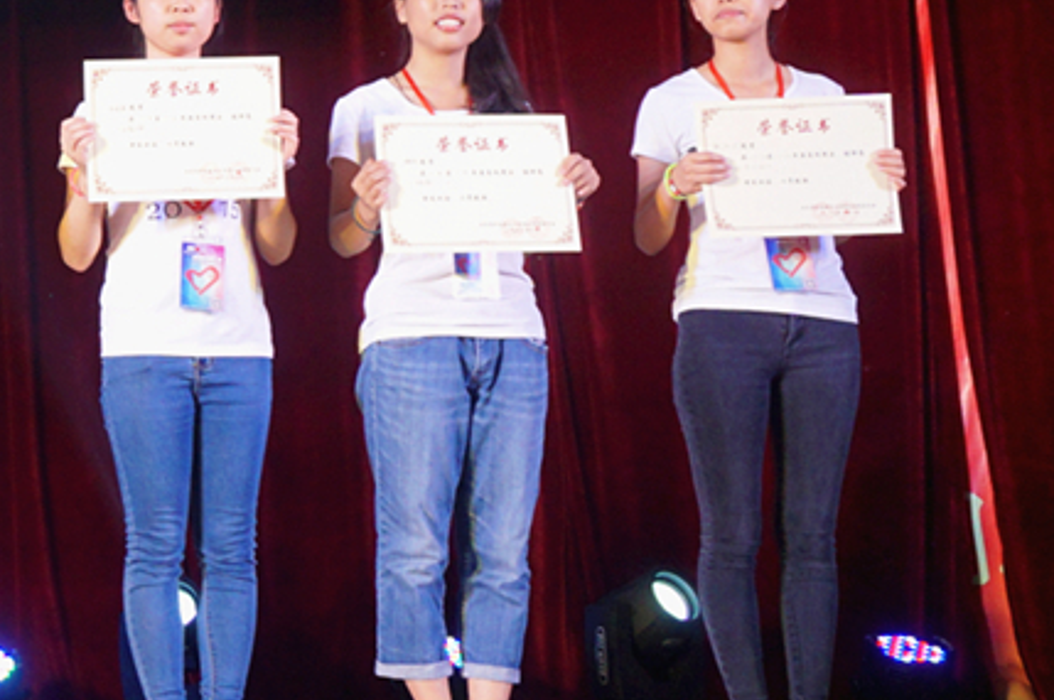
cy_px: 77
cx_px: -381
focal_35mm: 100
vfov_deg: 13.6
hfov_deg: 18.8
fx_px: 2917
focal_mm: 19
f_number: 4
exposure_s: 1/160
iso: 250
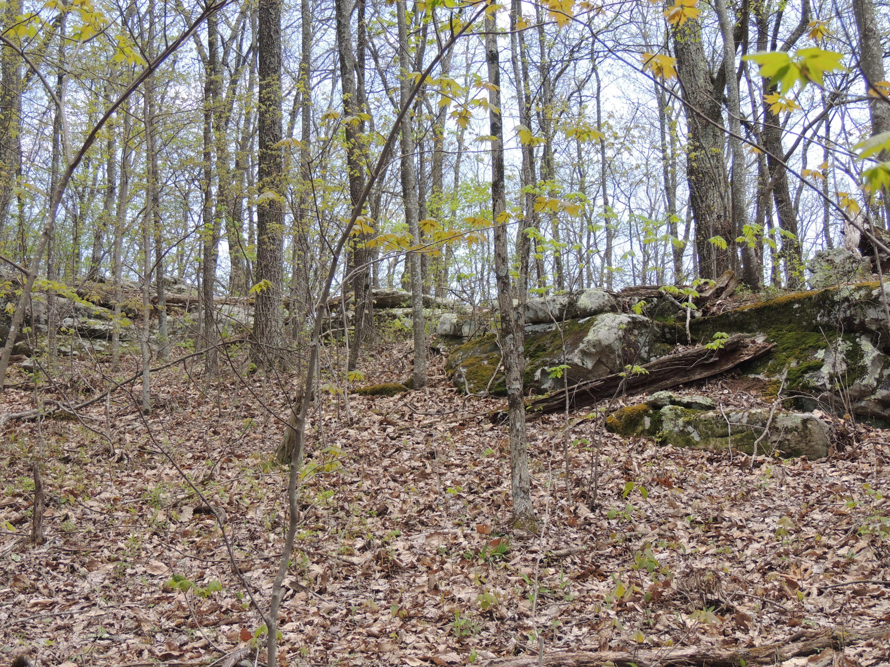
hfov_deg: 38.2
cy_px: 334
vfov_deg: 29.1
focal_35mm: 50
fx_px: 1286
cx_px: 445
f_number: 3.6
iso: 100
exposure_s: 1/200
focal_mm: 8.9
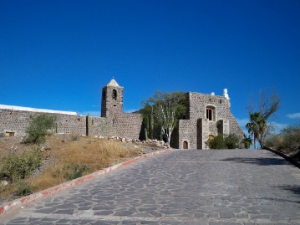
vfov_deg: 36.8
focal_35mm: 39
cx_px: 135
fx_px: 338
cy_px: 112
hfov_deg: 47.8
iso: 64
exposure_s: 1/800
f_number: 4.7
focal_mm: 6.3
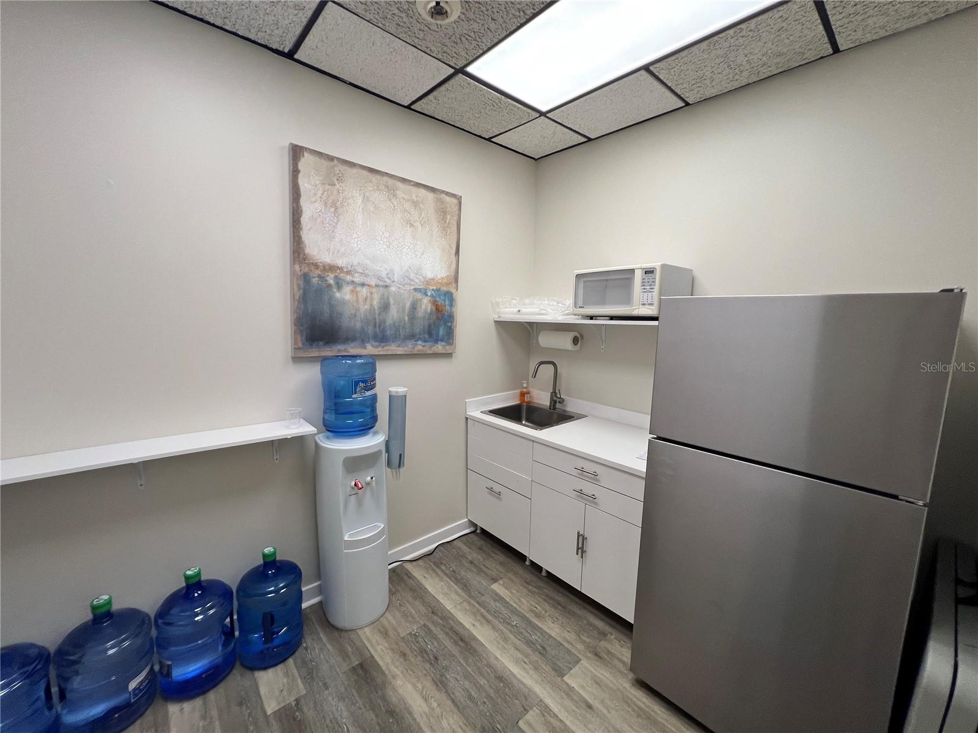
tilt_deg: -7.3
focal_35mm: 13
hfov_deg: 106.2
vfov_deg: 89.9
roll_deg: -1.2
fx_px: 367
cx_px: 489
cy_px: 366
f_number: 1.8
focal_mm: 1.57
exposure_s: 1/120
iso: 80
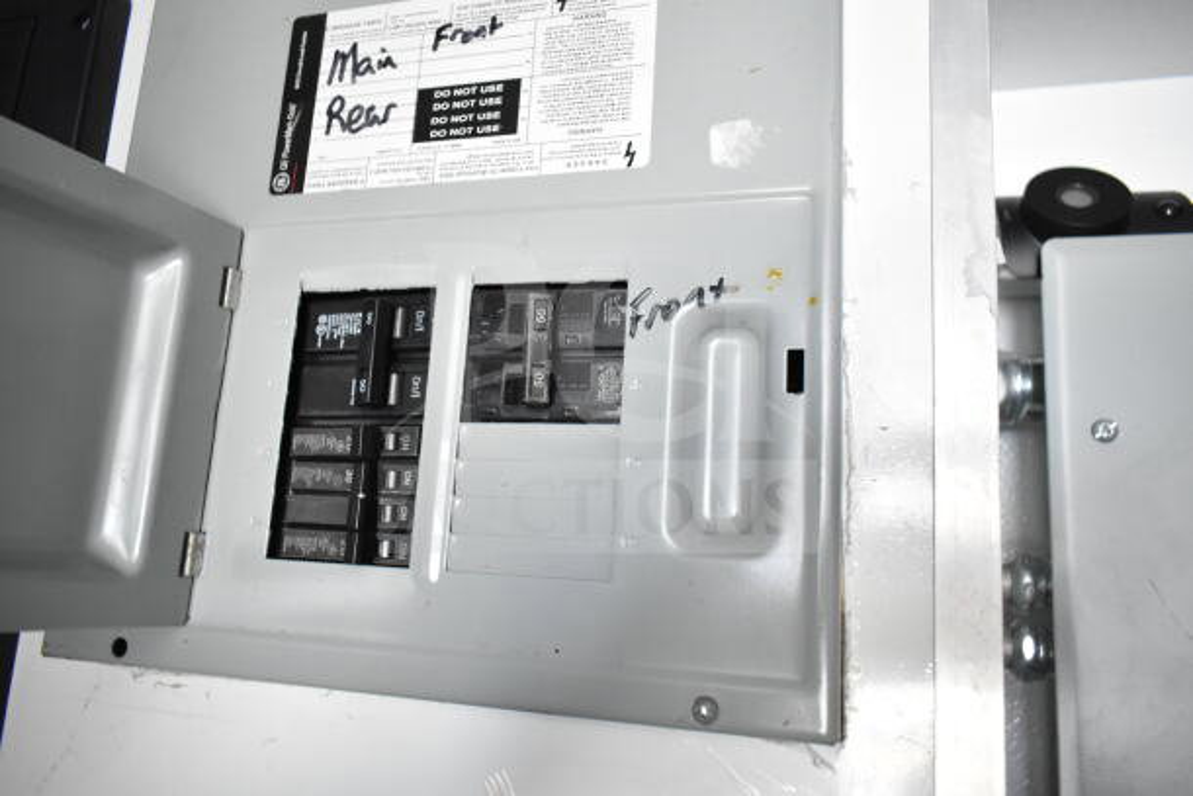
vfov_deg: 48.0
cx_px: 596
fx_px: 895
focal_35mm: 27
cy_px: 398
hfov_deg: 67.4
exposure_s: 1/30
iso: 2500
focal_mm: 18
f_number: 3.5
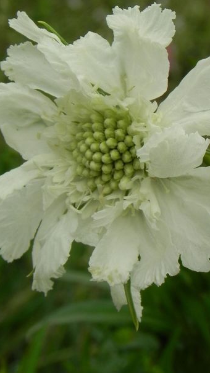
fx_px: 3527
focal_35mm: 356
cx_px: 104
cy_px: 164
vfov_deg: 6.1
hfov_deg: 3.4
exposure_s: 1/320
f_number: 8
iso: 160
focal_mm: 44
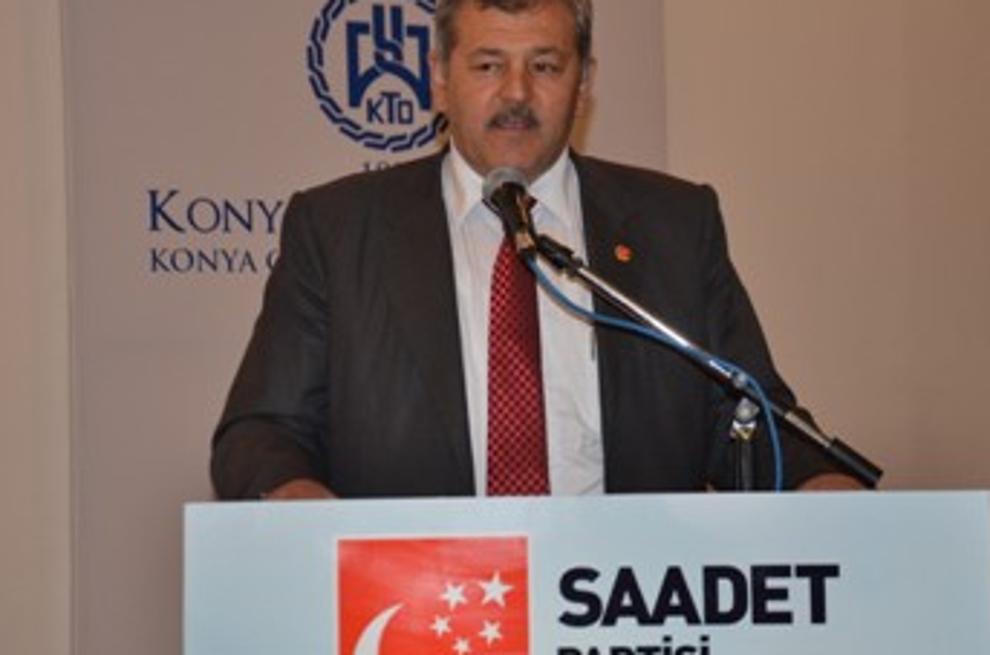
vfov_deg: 14.5
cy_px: 322
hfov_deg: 21.7
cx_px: 528
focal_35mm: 94
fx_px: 2579
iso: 800
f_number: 4.8
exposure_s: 1/60
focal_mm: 48
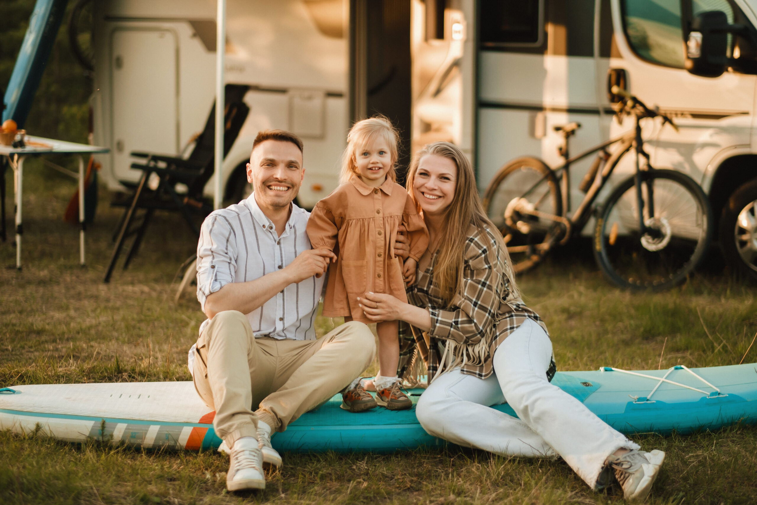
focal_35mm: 84
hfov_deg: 24.2
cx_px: 378
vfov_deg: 16.3
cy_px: 252
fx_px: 1766
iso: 250
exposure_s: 1/2000
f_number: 1.2
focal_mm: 56
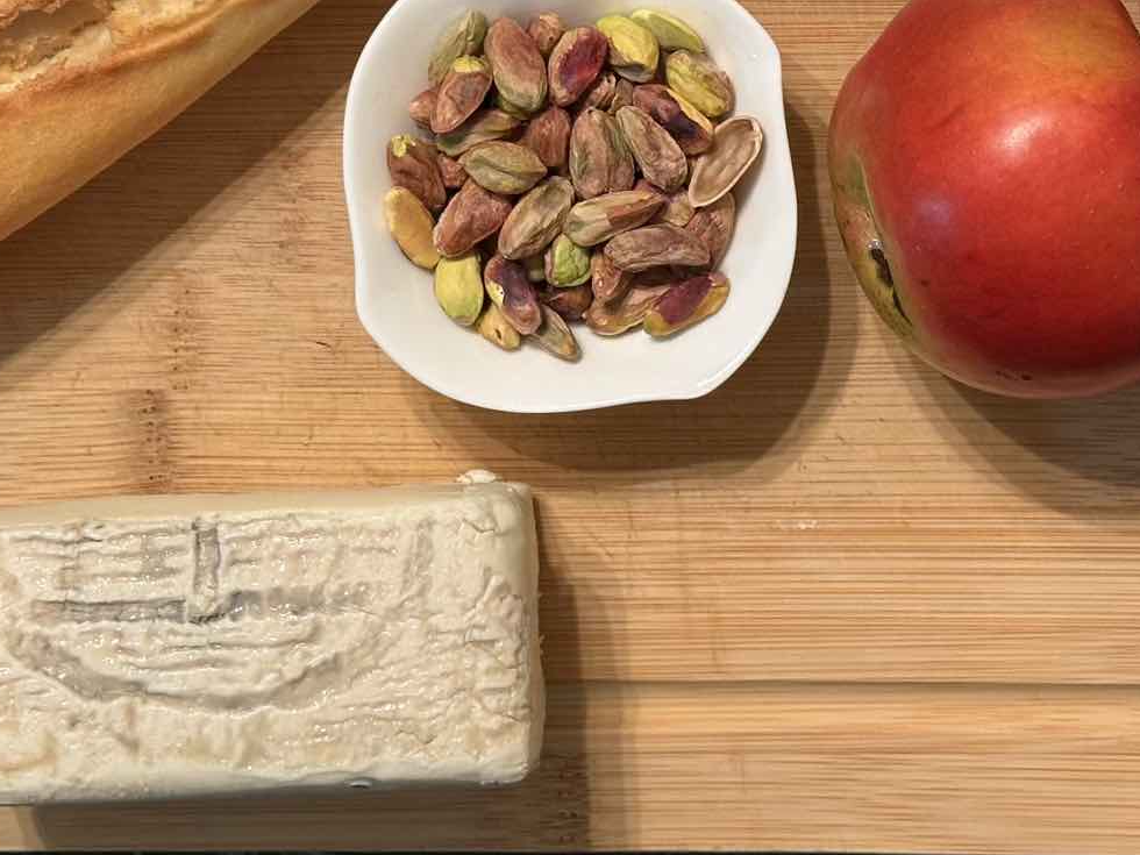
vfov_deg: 15.6
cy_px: 148
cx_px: 633
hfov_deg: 20.9
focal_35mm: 94
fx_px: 3096
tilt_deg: -88.4
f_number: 1.78
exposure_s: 1/50
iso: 160
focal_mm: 6.86
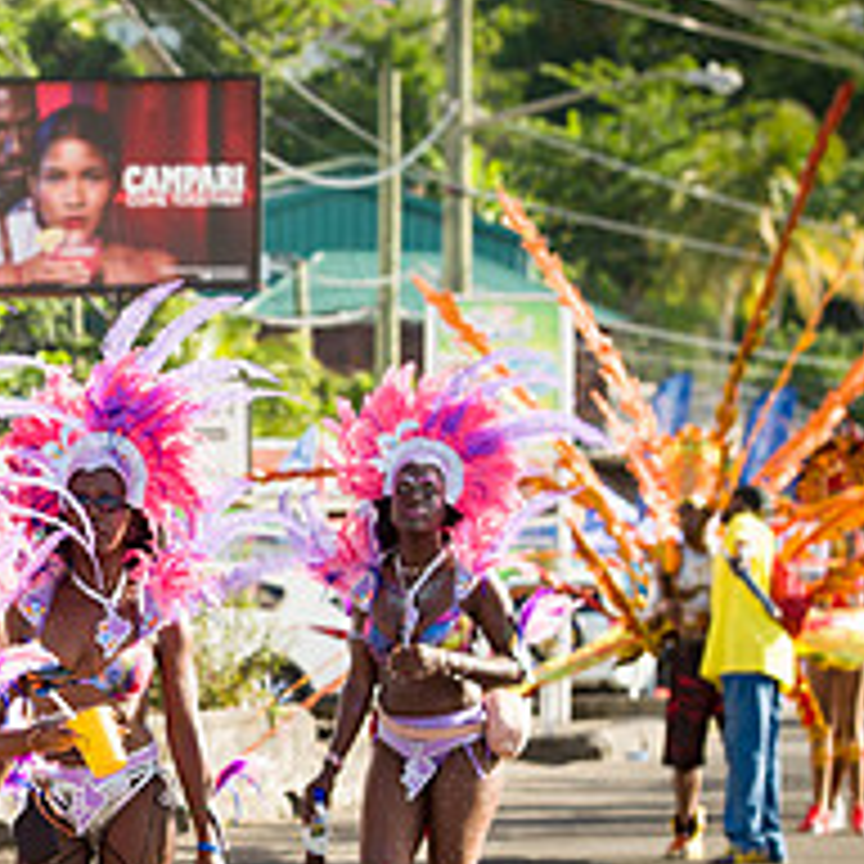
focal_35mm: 231
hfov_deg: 7.5
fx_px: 6523
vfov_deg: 7.6
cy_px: 716
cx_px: -207
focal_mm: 90
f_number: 5.6
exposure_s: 1/200
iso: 100
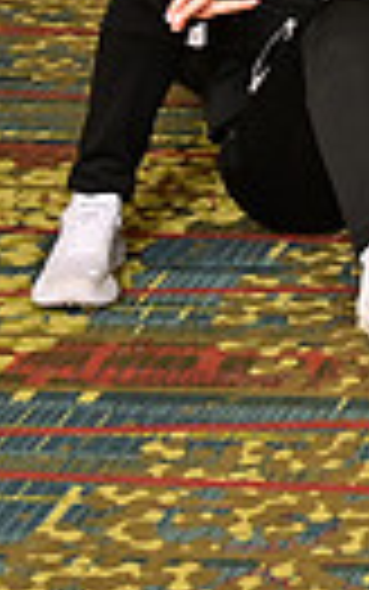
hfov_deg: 7.3
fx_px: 2604
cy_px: -212
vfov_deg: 12.5
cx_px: 1066
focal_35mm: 162
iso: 400
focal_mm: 36
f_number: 10
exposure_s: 1/125
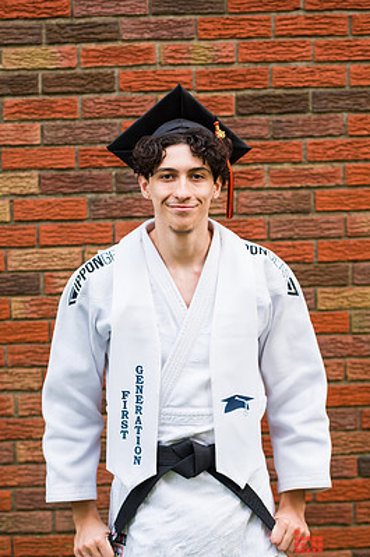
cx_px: 184
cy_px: 288
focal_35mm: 115
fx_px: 1777
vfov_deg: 17.8
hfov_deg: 11.9
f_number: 3.2
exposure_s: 1/640
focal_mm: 102
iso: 200
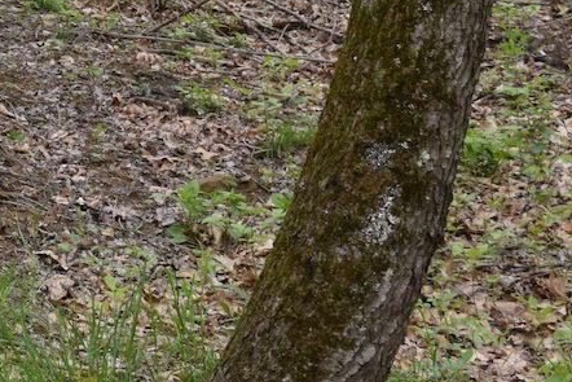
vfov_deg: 8.5
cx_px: -369
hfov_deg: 12.2
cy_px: -237
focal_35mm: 158
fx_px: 2506
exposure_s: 1/200
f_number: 7.1
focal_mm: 31
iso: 400
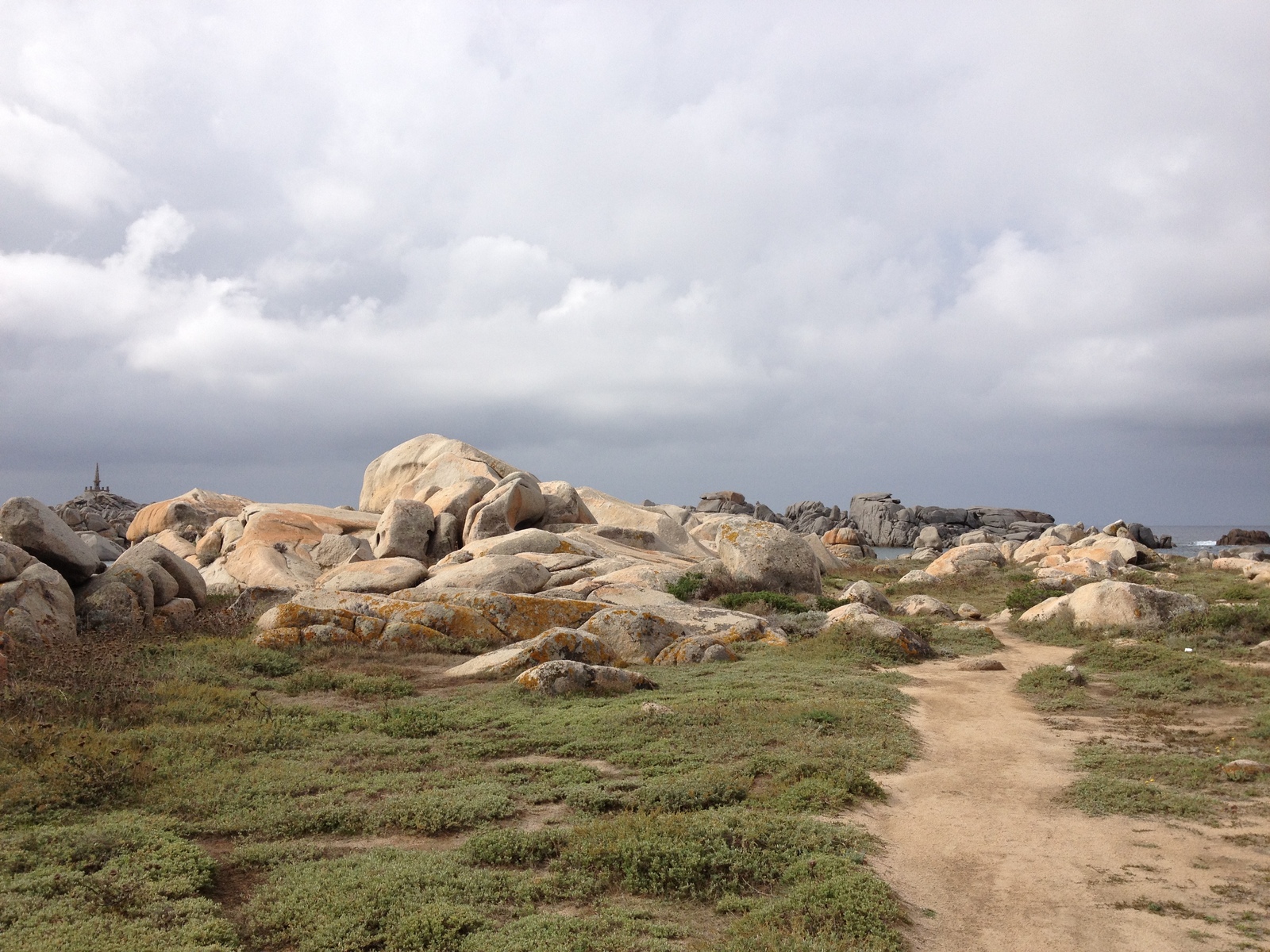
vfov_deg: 40.7
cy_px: 476
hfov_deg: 52.6
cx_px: 635
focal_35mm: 35
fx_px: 1284
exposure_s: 1/2123
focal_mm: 4.28
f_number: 2.4
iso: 64
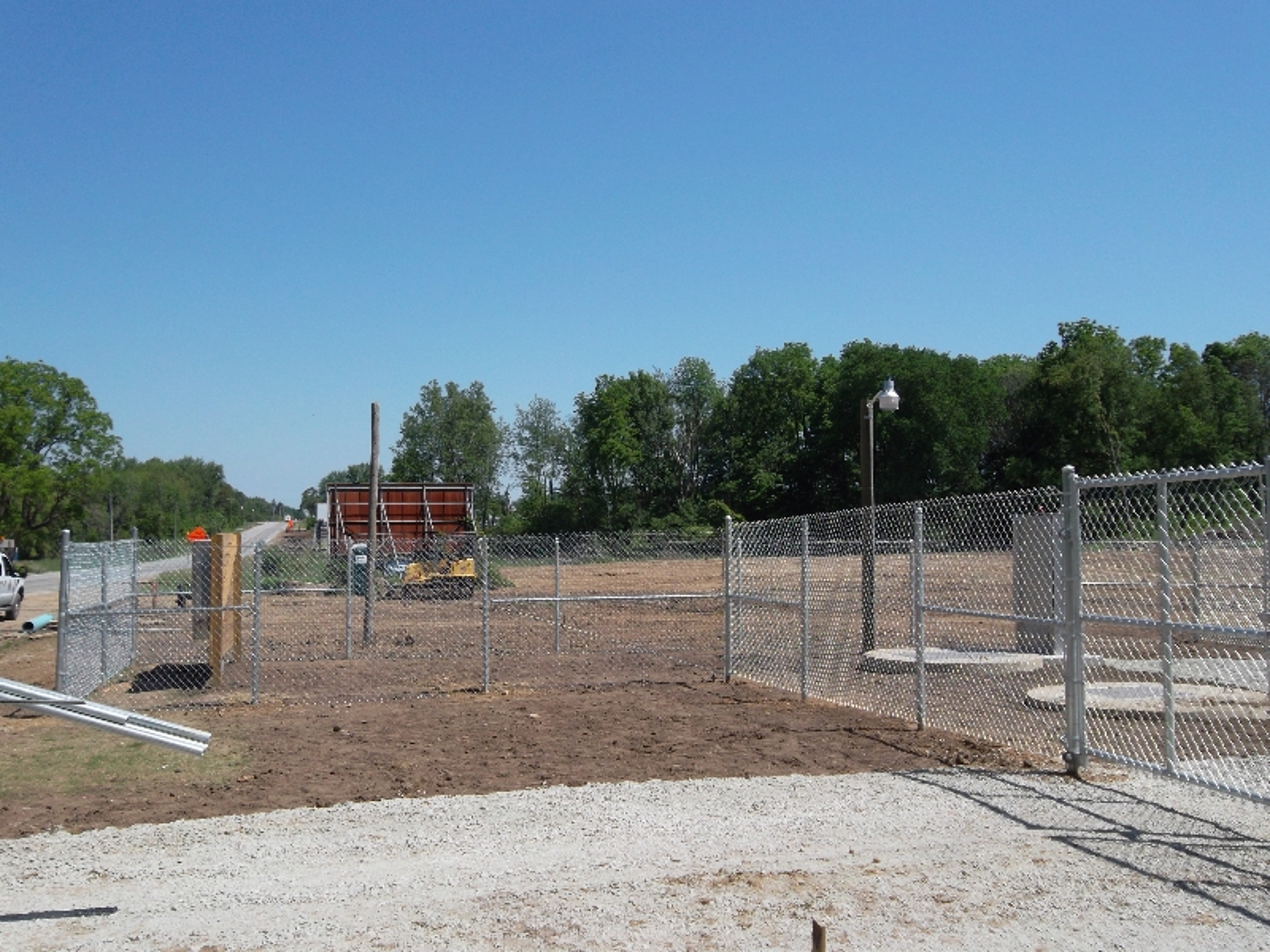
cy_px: 476
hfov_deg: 56.8
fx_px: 1174
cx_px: 635
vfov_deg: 44.2
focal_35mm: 32
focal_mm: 5.7
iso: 80
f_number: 3.7
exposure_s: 1/850
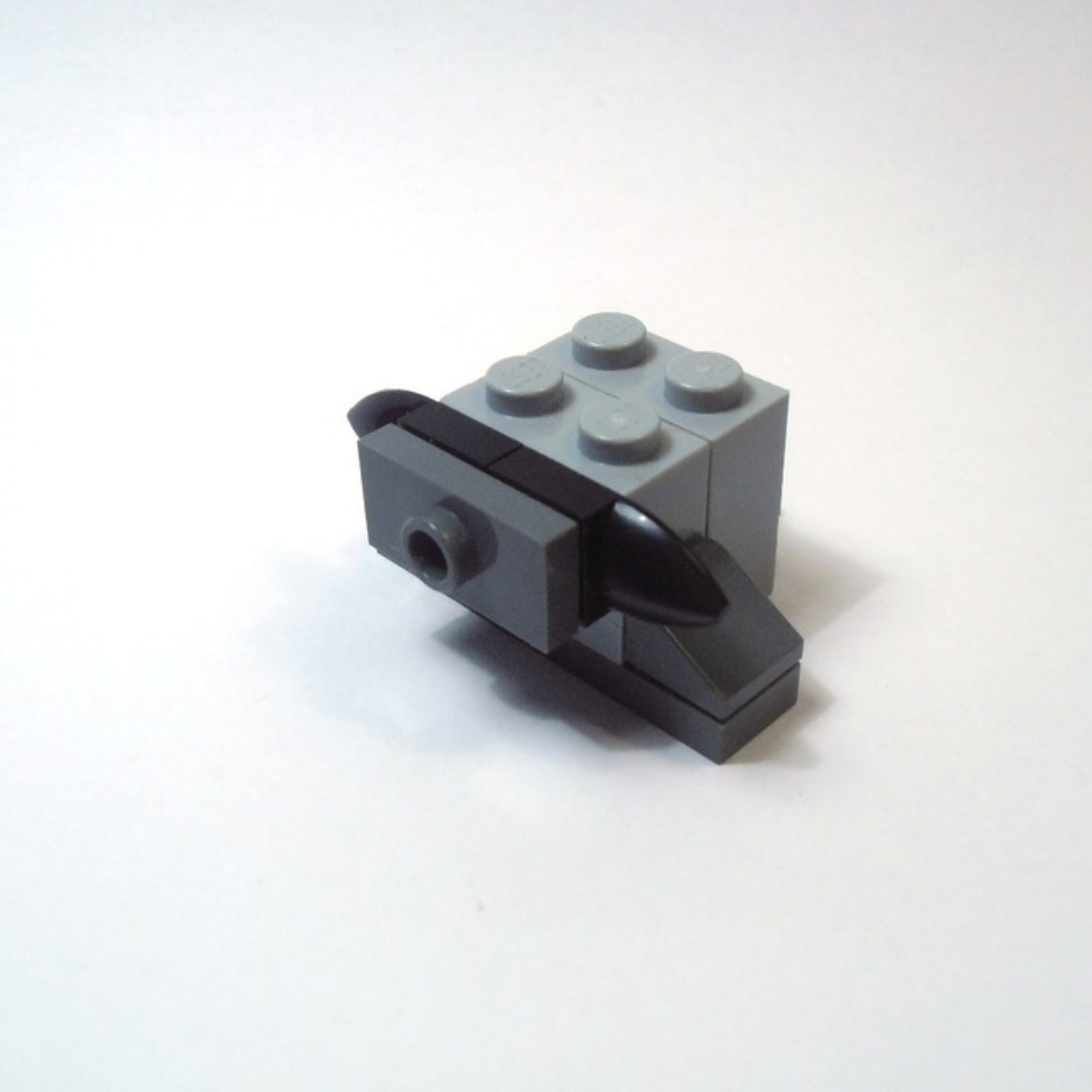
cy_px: 548
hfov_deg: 38.3
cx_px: 539
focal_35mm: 44
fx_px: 1570
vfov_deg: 38.3
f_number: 3.9
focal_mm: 6.61
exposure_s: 1/250
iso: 80
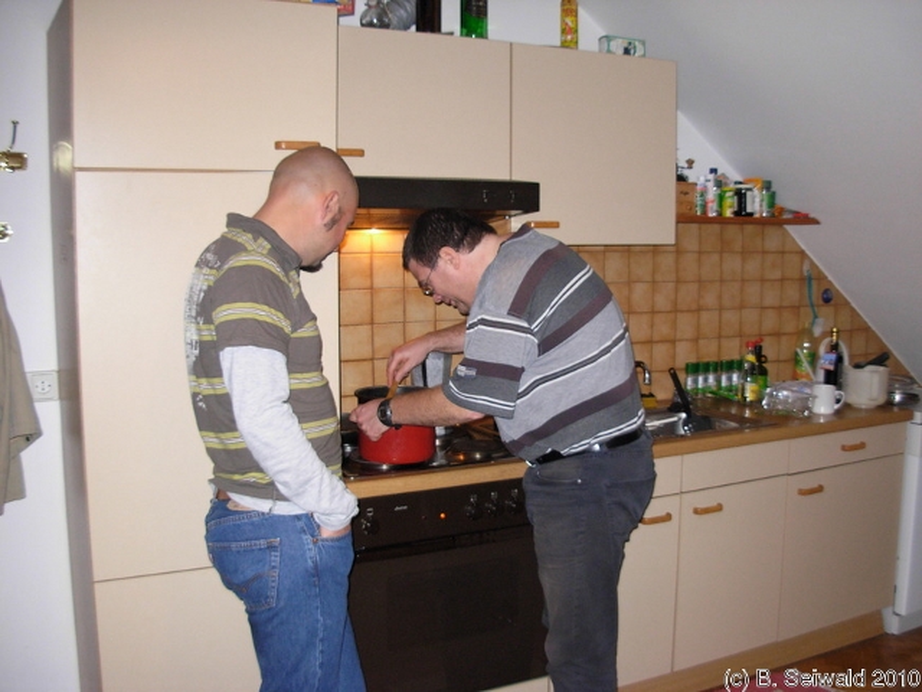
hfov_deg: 49.0
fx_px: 1012
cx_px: 461
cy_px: 346
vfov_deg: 37.7
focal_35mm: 38
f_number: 2.9
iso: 194
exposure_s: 1/78.3
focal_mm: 6.3
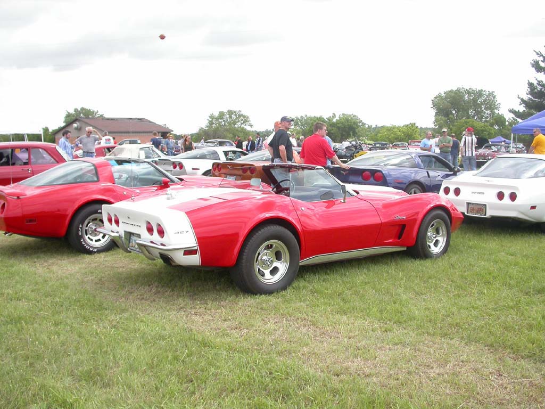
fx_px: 598
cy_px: 204
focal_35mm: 38
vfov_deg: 37.7
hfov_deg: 49.0
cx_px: 272
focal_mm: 7.85
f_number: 2.6
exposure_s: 1/1000
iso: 100
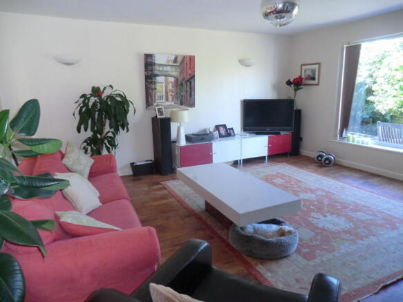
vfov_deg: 56.8
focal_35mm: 24
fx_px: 279
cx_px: 202
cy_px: 151
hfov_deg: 71.6
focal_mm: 4.3
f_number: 3.2
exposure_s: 1/60
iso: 320
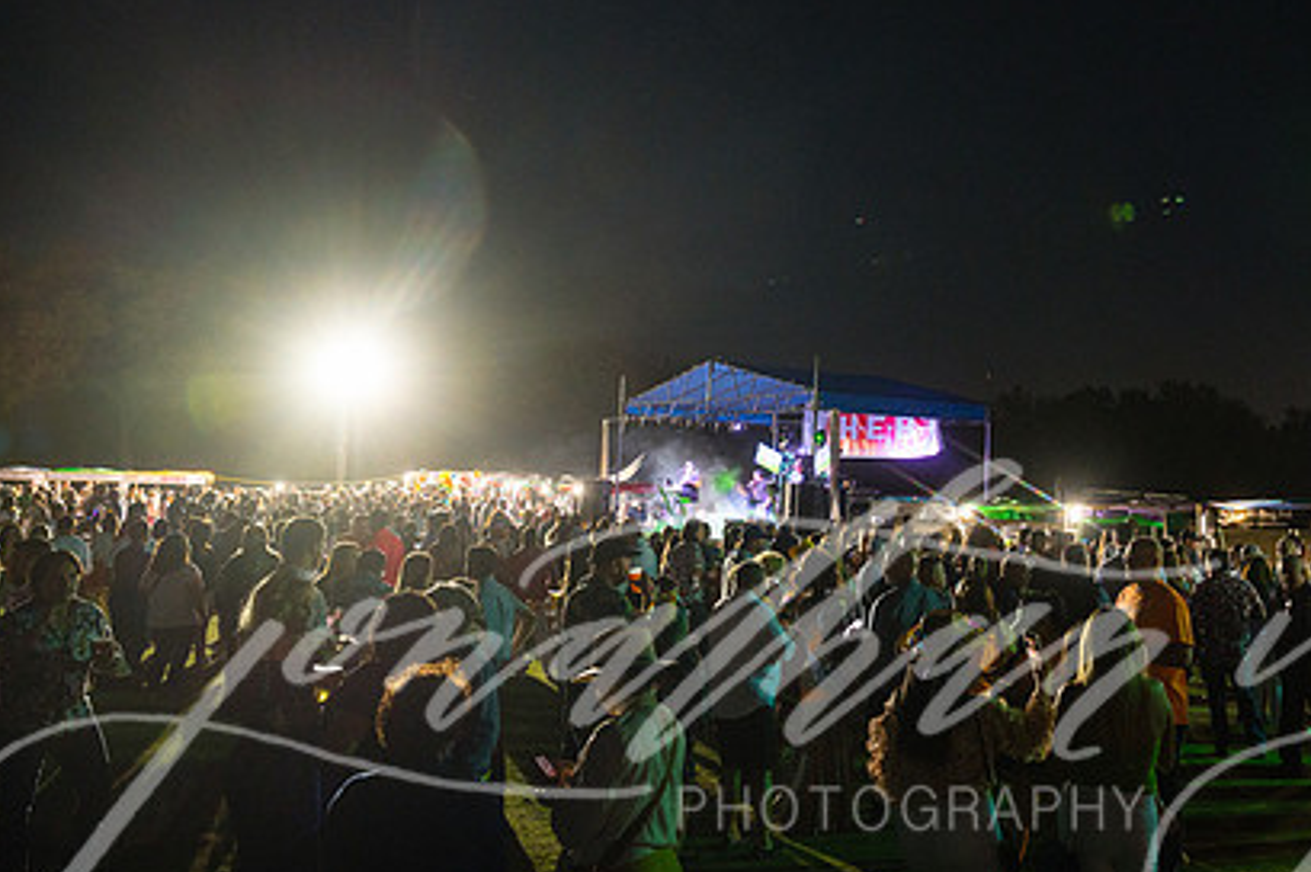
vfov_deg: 38.3
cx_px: 837
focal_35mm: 34
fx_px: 1237
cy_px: 279
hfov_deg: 55.0
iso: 1250
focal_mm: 24
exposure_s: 1/25
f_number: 4
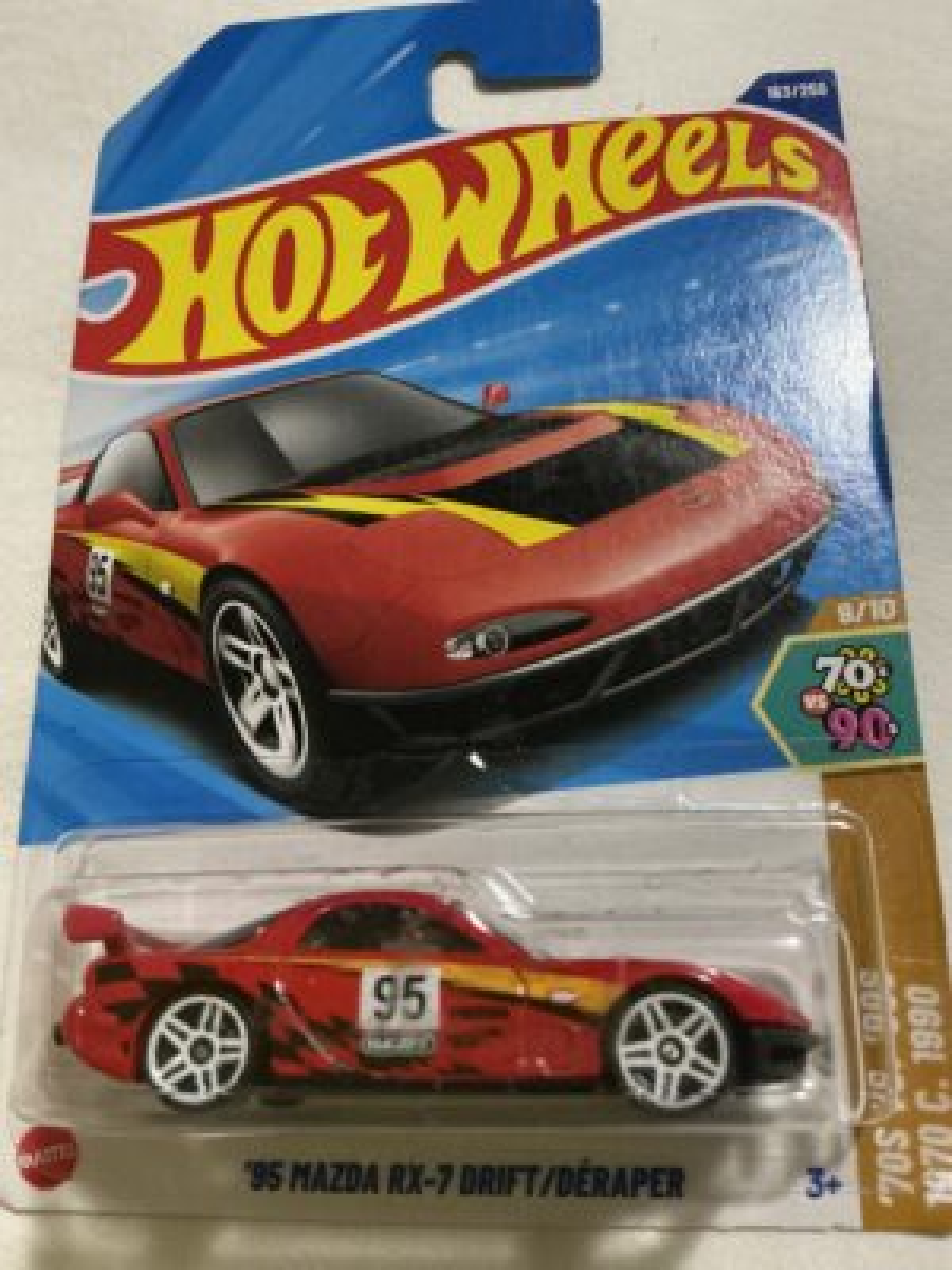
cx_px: 476
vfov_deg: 61.7
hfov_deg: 48.2
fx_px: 1063
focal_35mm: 29
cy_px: 635
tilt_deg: -66.2
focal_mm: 3
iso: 400
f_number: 1.8
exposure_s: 1/30
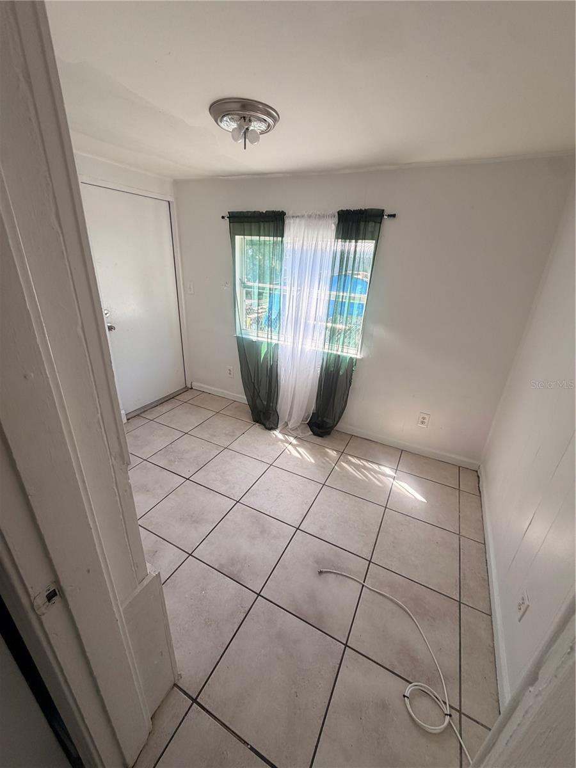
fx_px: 311
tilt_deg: -20.7
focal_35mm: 14
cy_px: 384
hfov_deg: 85.7
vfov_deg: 102.1
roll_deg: -4.4
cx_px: 288
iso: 80
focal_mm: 2.22
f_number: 2.2
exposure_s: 1/121
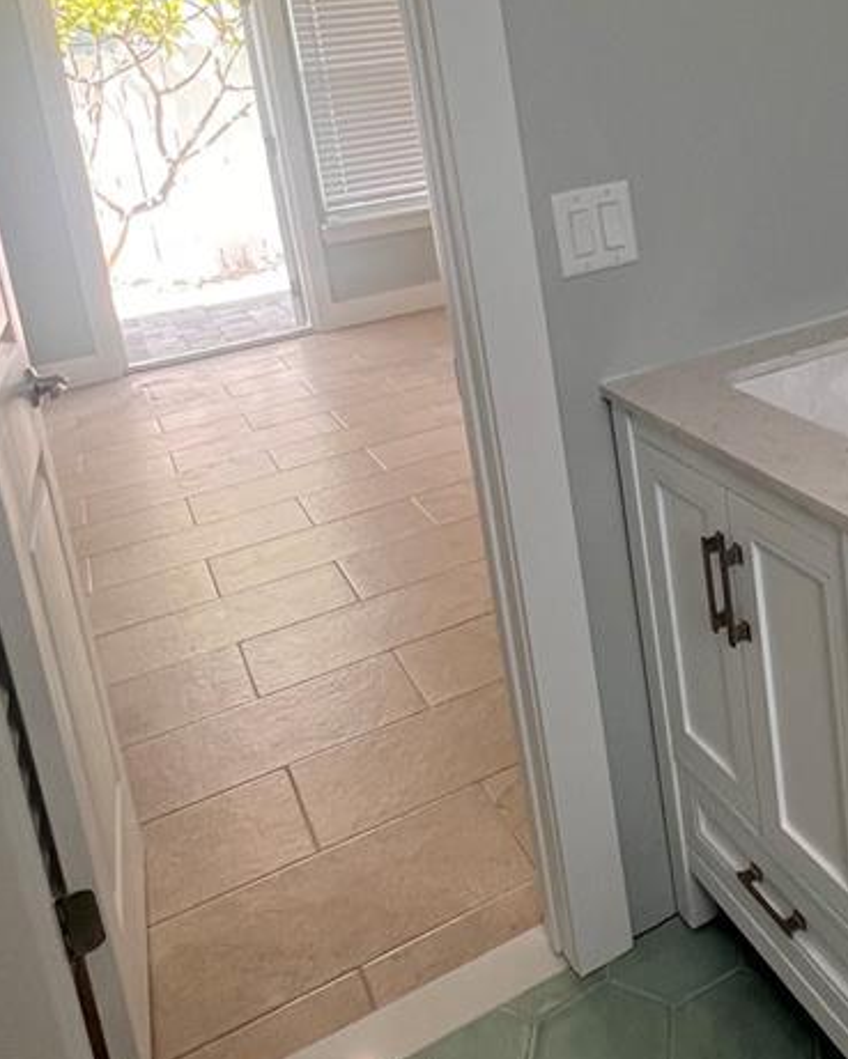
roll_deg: +6.8
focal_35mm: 33
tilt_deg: -9.7
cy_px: 248
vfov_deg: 51.6
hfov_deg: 41.8
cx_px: 722
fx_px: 1035
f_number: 1.8
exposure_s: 1/120
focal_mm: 1.57
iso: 64
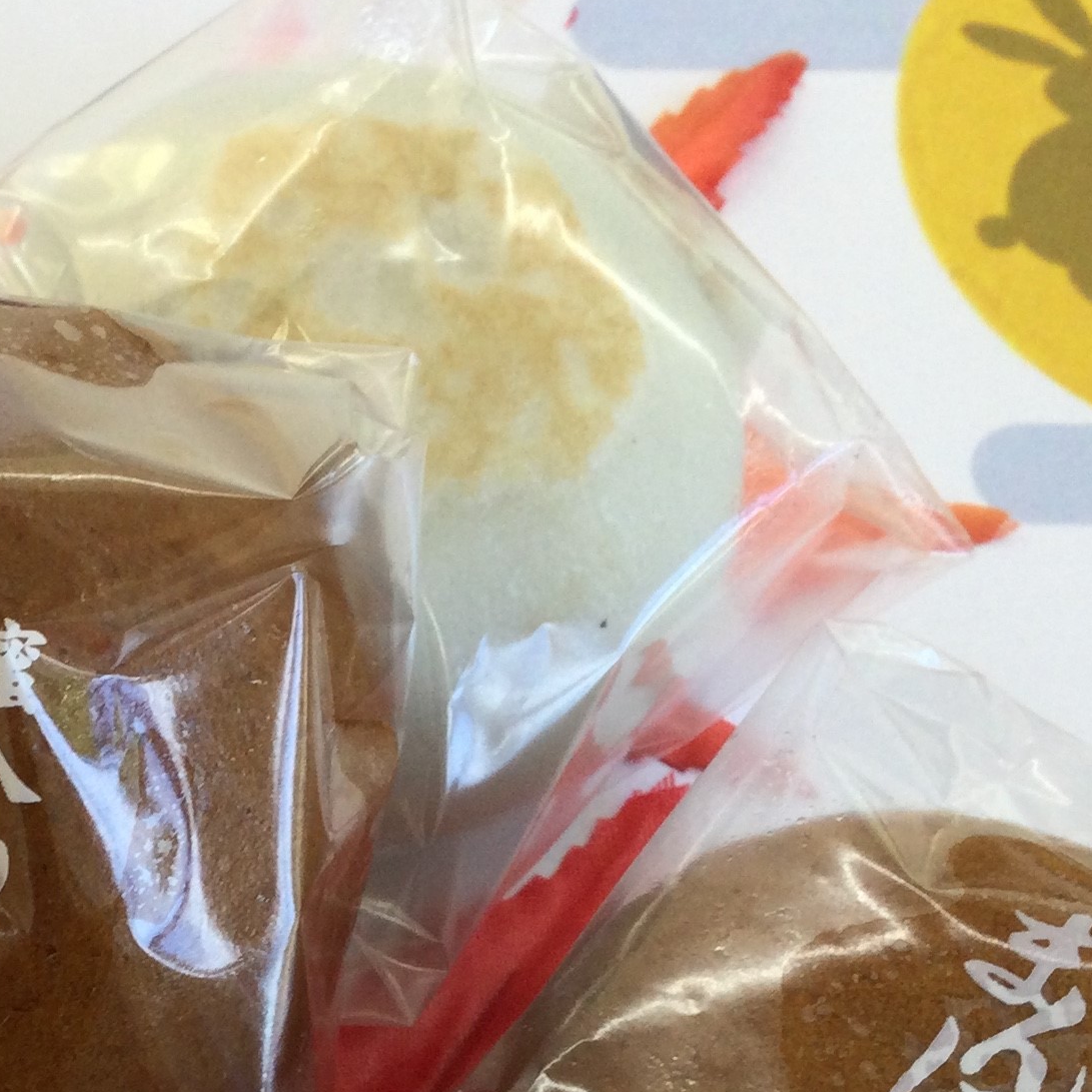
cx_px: 21
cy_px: 1135
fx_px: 2927
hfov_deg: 20.5
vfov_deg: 20.4
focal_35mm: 82
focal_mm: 3.3
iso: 40
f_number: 2.4
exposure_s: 1/100
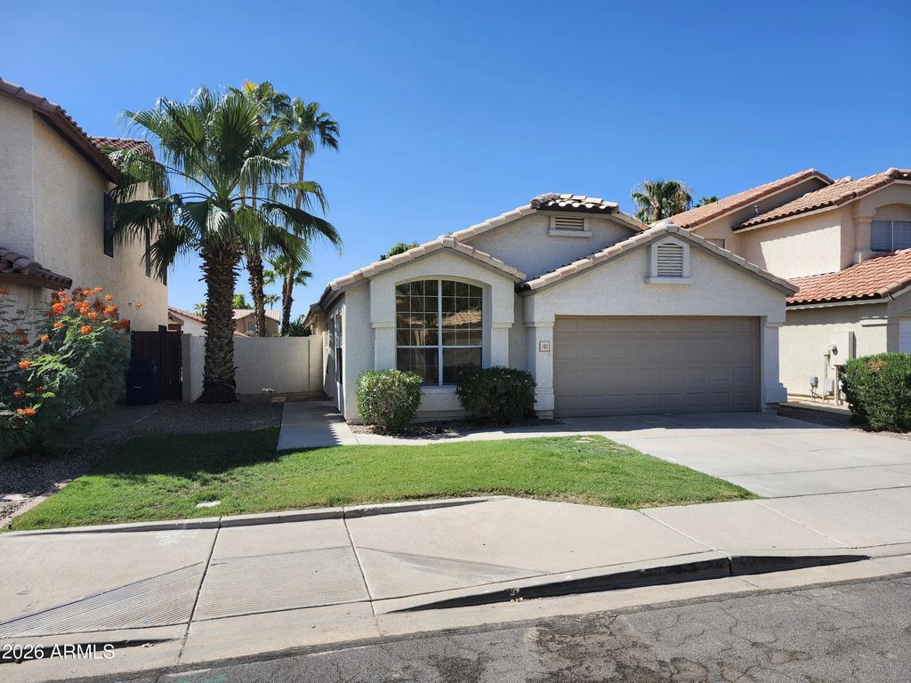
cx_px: 456
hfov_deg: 73.9
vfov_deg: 58.9
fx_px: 605
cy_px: 342
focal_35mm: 23
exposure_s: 1/1453
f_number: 1.8
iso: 25
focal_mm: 5.54
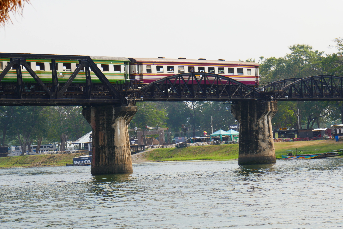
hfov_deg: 17.8
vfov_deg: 11.9
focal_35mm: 115
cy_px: 114
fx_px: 1096
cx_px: 172
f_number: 8
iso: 125
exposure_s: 1/200
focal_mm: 41.7
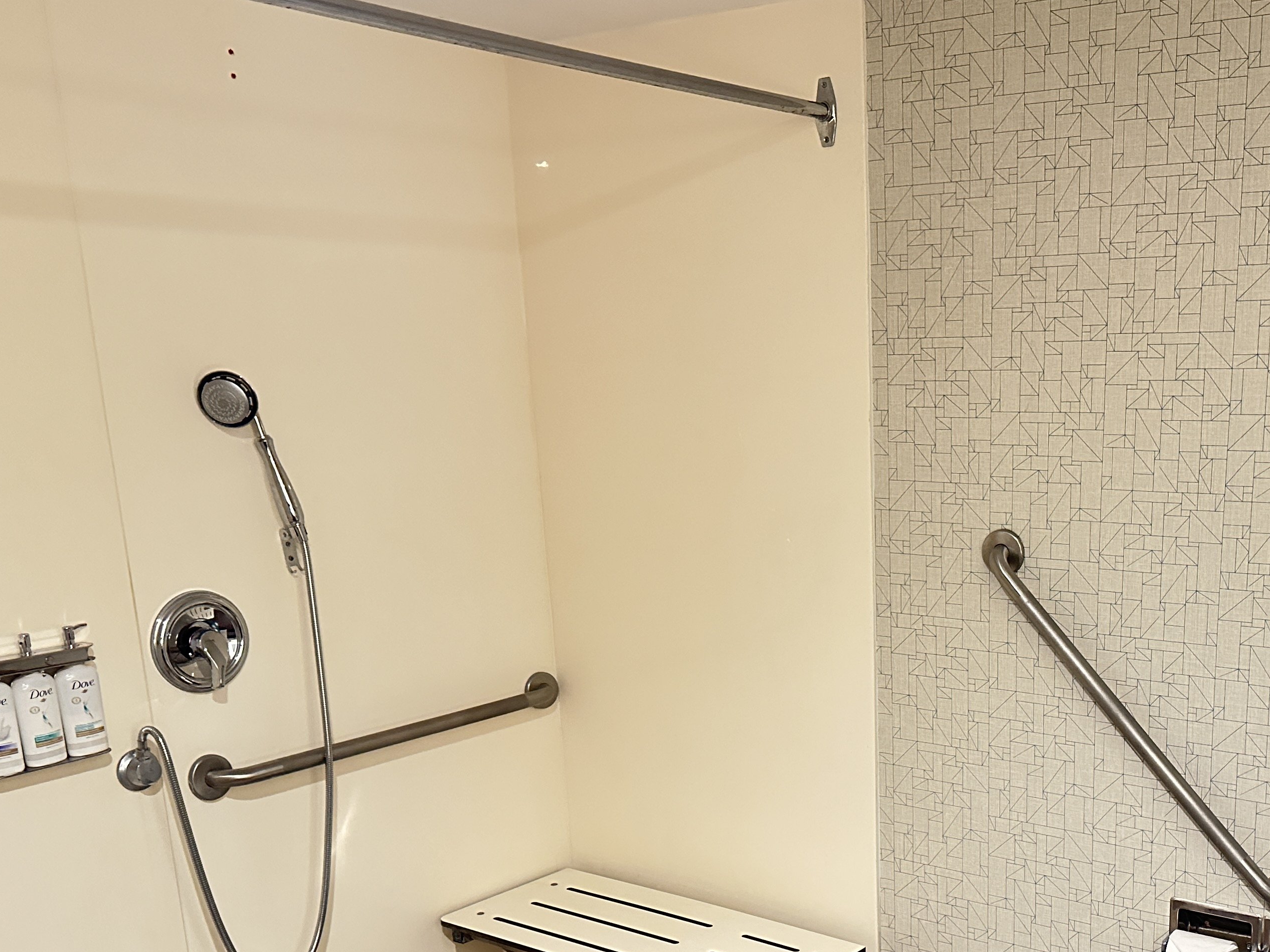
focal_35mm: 38
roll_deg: +0.9
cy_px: 729
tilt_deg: -15.4
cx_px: 896
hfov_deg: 47.8
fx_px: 1394
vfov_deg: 36.7
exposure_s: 1/60
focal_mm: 6.86
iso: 800
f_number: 1.78
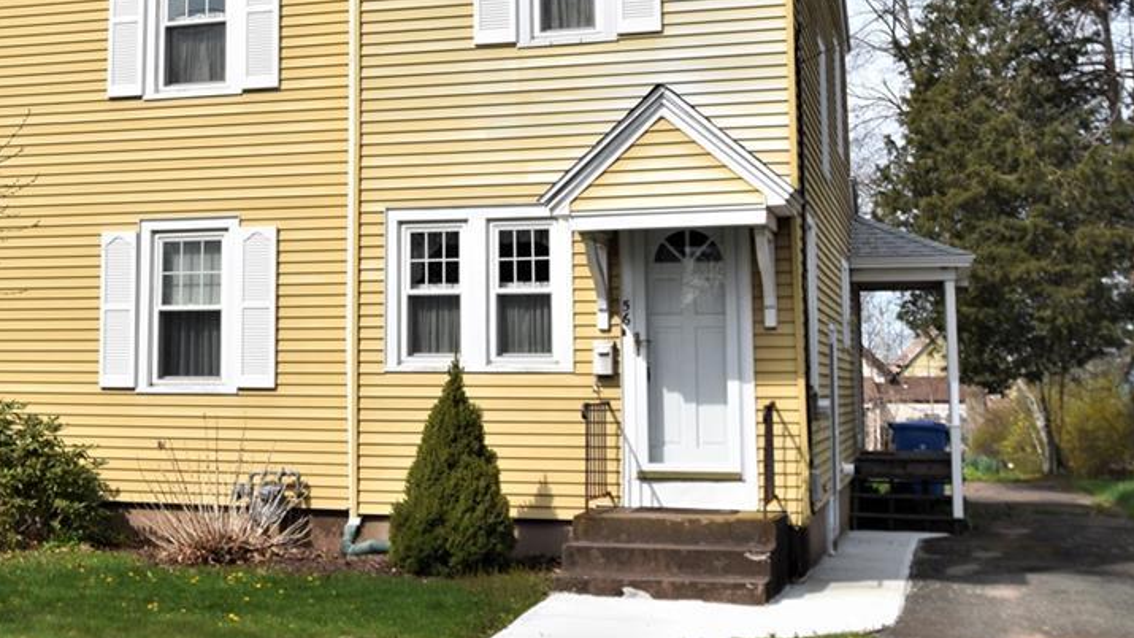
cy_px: 152
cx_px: 376
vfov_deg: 22.0
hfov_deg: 38.1
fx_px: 1624
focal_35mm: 54
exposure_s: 1/320
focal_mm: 24
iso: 200
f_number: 9
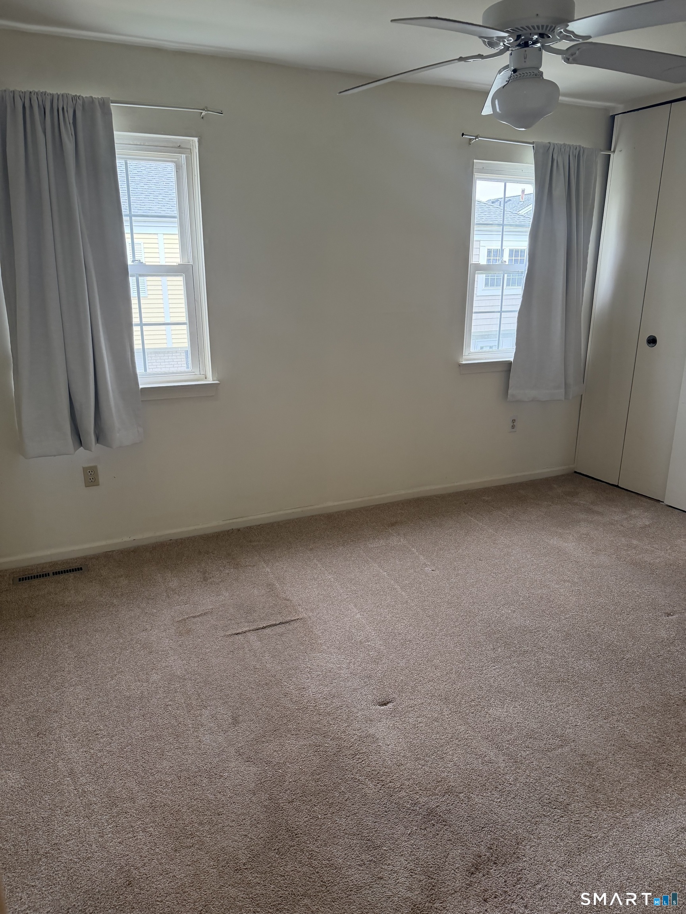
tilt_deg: -16.4
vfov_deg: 71.6
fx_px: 634
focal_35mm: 24
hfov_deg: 56.8
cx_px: 343
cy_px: 457
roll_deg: +0.4
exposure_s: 1/159
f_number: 1.78
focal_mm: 6.76
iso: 200
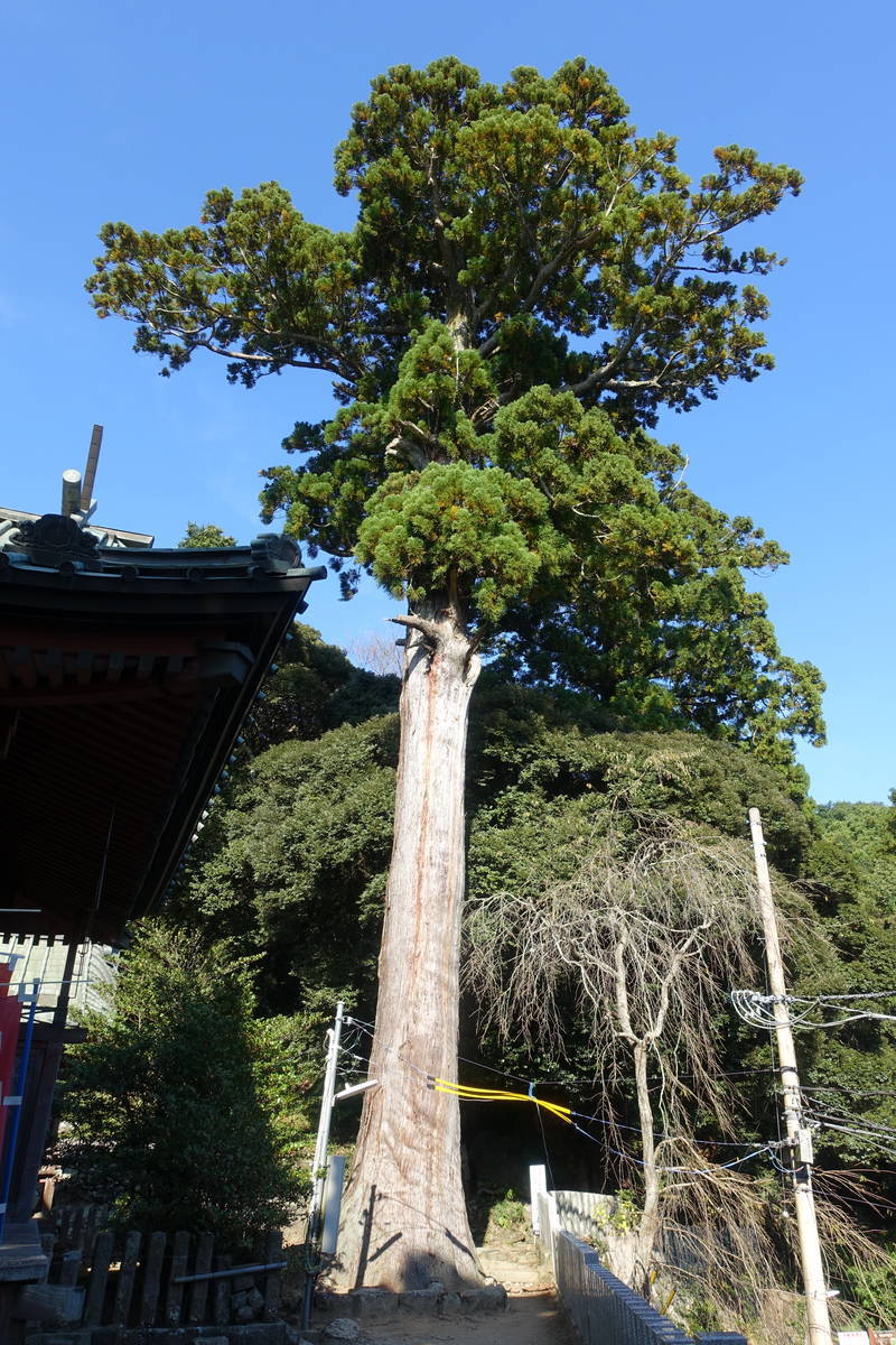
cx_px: 448
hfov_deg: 53.1
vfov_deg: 73.7
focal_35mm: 24
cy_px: 672
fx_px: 896
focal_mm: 8.8
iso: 125
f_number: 5.6
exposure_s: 1/160
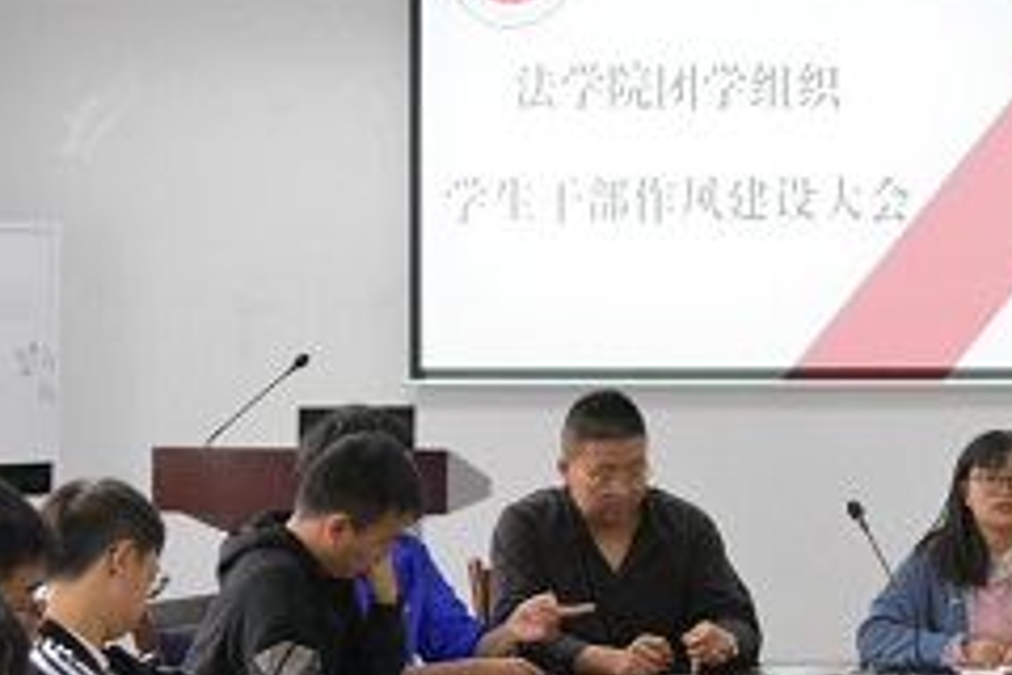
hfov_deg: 20.7
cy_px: 268
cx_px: 848
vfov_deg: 14.1
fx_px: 2728
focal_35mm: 97
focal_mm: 31
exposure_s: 1/100
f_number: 5
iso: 4000
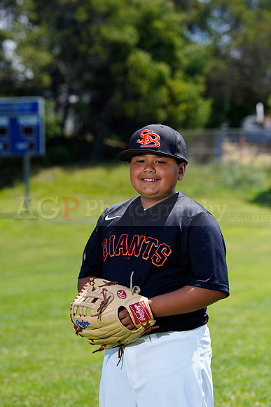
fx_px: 1636
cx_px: 136
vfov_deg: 14.2
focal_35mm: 145
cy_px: 204
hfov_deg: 9.5
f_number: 6.3
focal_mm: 145
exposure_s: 1/250
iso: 100
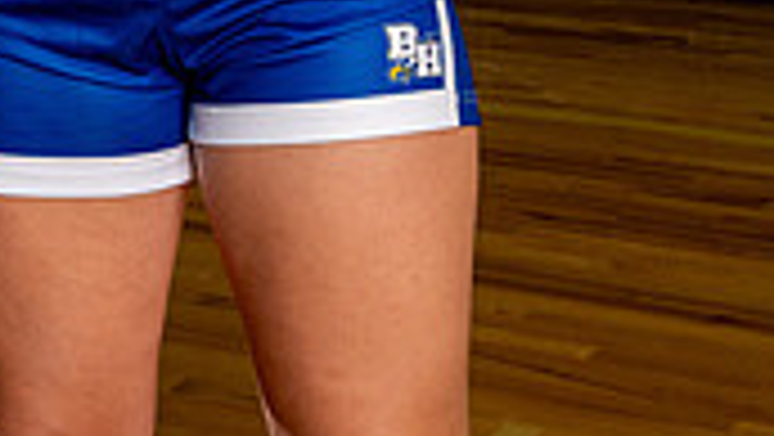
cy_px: -472
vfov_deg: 10.0
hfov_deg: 19.1
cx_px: 140
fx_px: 2280
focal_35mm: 111
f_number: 8
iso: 640
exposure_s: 1/200
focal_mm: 40.4
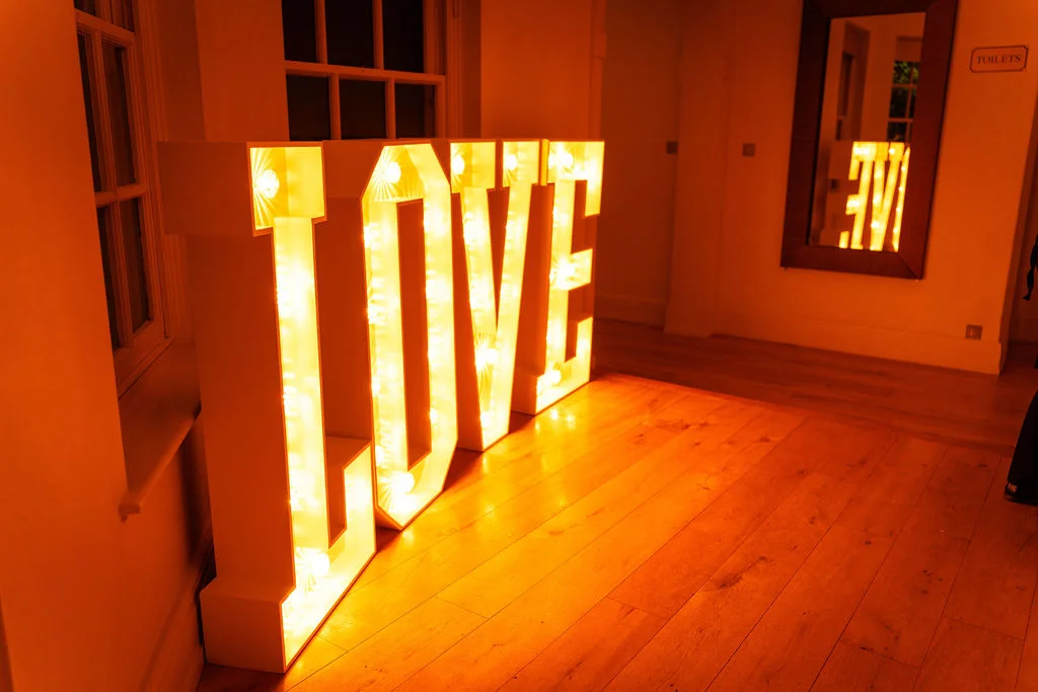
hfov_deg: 65.5
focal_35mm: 28
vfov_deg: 46.4
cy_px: 346
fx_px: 807
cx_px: 519
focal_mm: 28
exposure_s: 1/200
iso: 800
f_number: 2.8
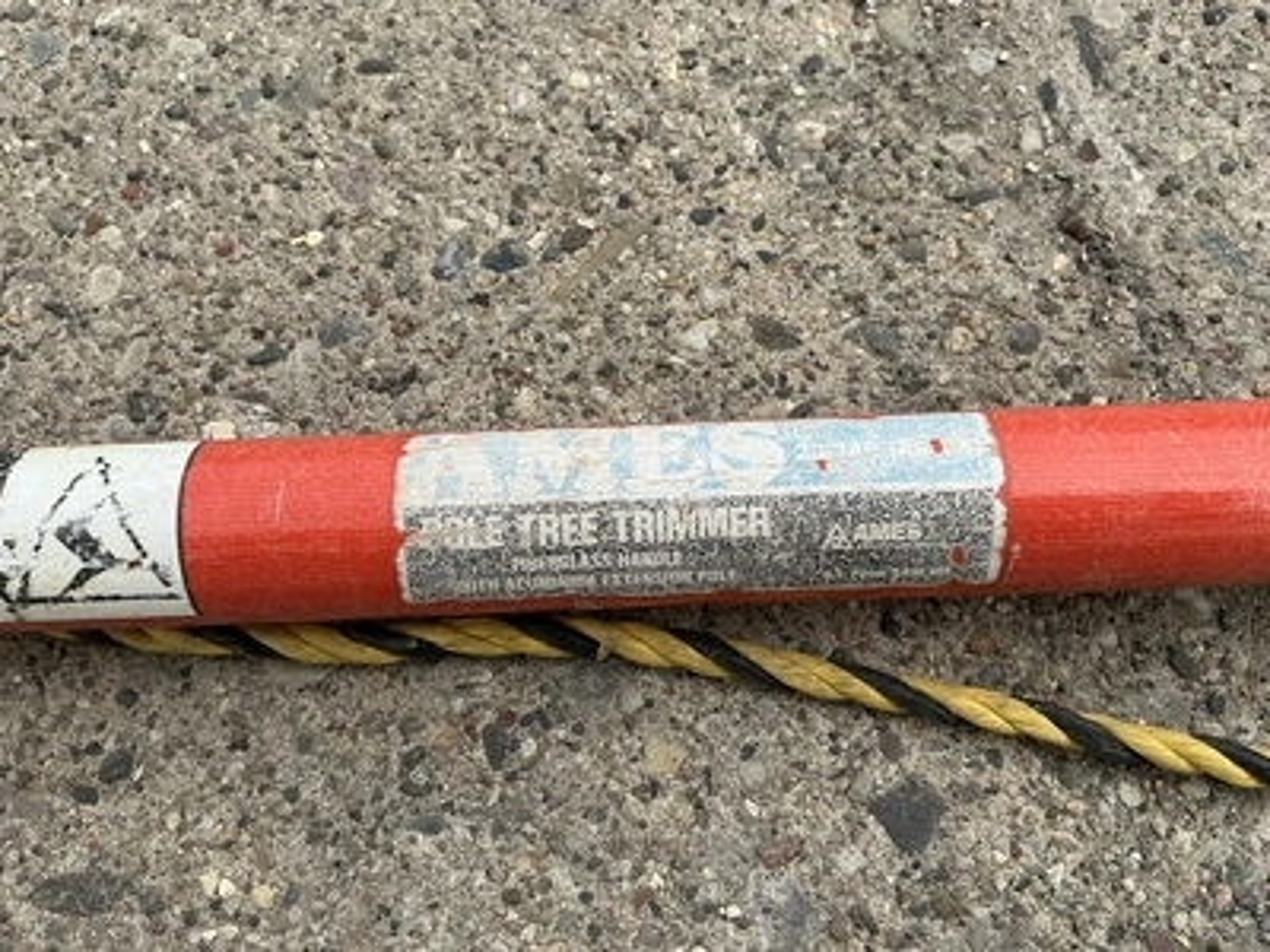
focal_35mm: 28
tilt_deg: -71.4
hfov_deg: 63.4
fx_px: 1027
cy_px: 476
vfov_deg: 49.7
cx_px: 635
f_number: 1.8
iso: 25
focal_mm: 3
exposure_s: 1/1311
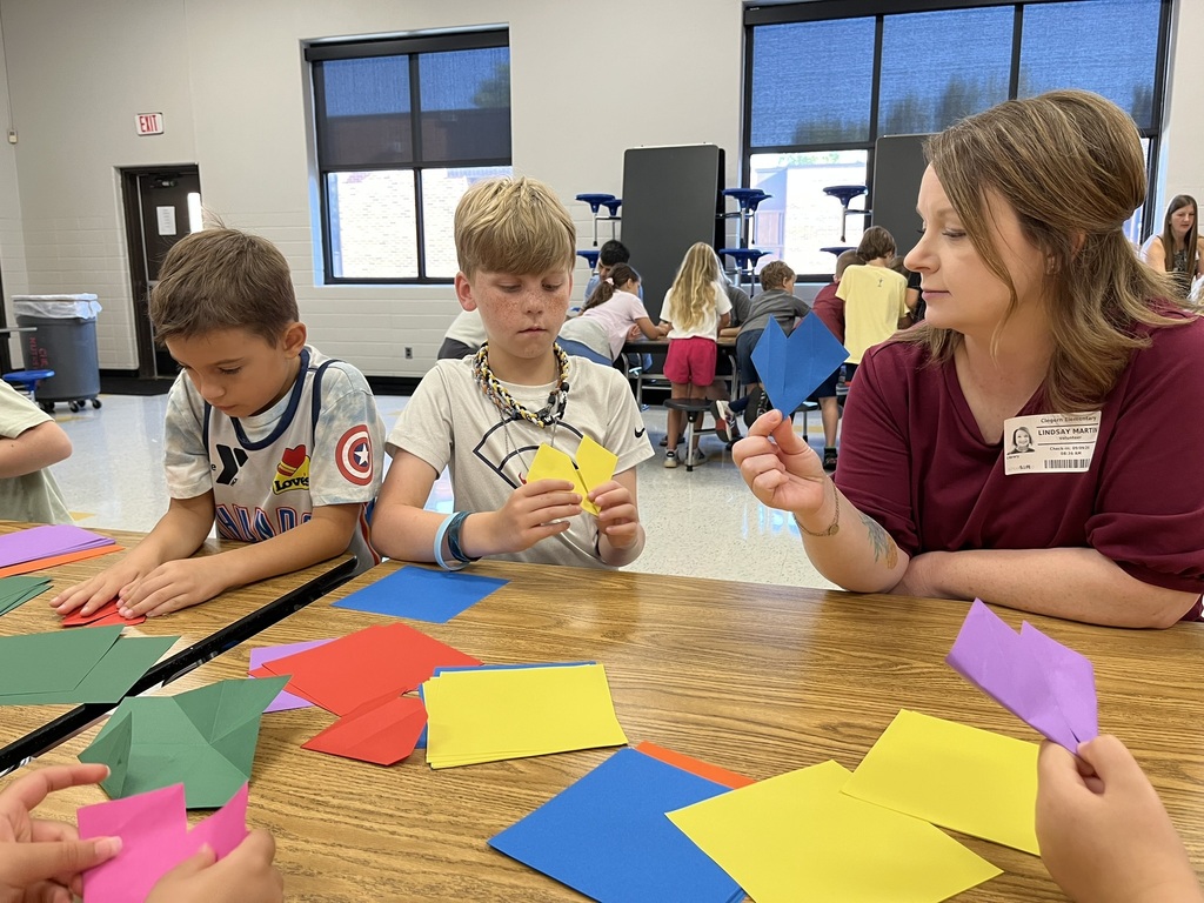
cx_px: 602
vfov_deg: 53.1
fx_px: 904
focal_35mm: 26
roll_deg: -0.2
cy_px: 452
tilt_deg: -11.0
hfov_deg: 67.3
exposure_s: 1/60
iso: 125
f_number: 1.6
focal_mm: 5.1
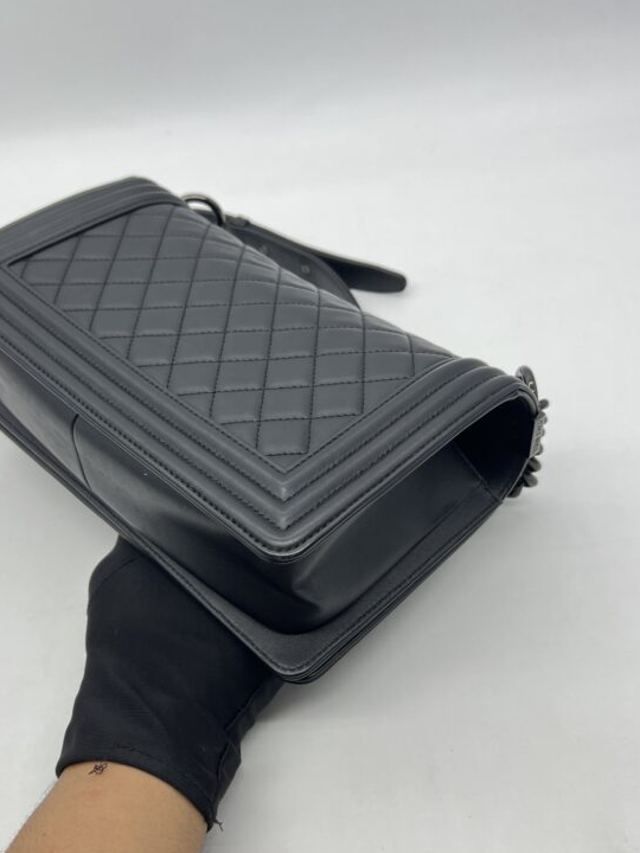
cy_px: 469
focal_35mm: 37
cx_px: 263
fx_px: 912
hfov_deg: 38.5
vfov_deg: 50.1
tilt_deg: -46.6
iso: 40
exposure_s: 1/100
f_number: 1.5
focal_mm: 5.7
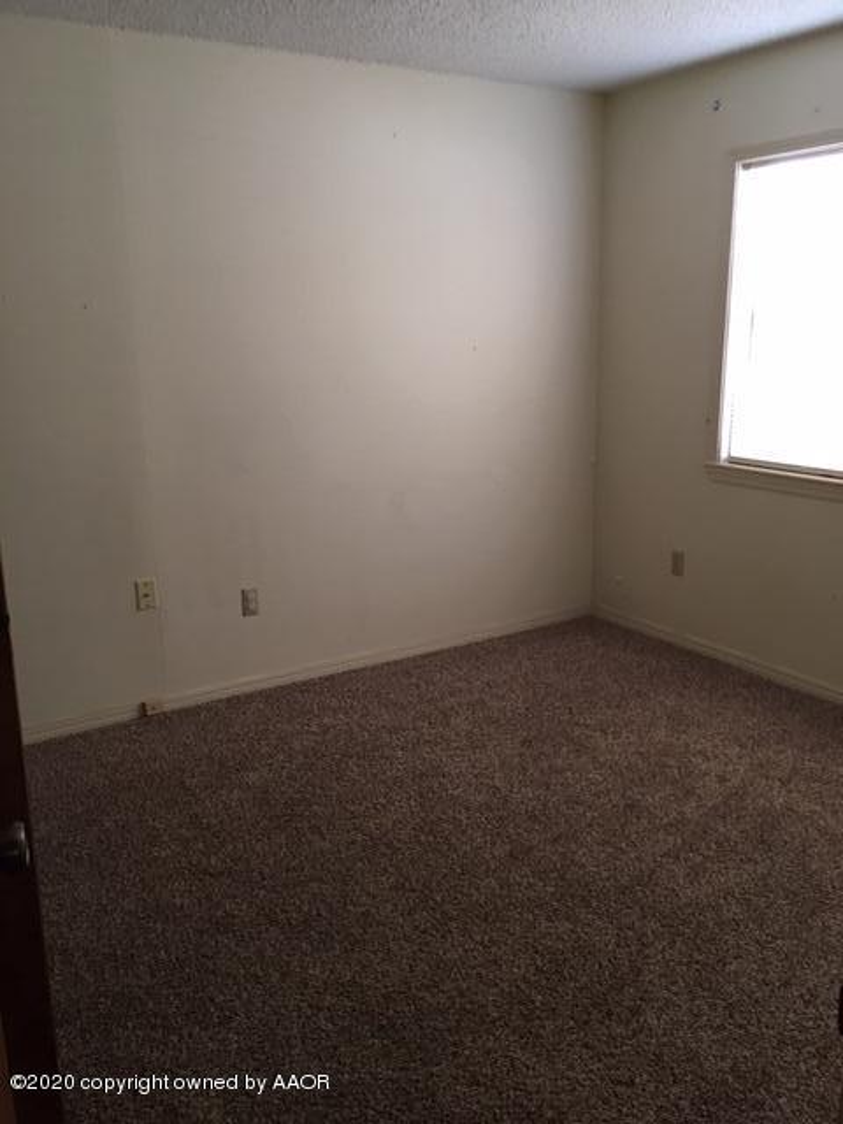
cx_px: 422
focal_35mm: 29
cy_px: 562
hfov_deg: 48.2
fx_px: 942
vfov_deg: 61.7
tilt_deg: -12.6
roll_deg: +1.6
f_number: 2.2
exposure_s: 1/15
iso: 80
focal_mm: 4.15
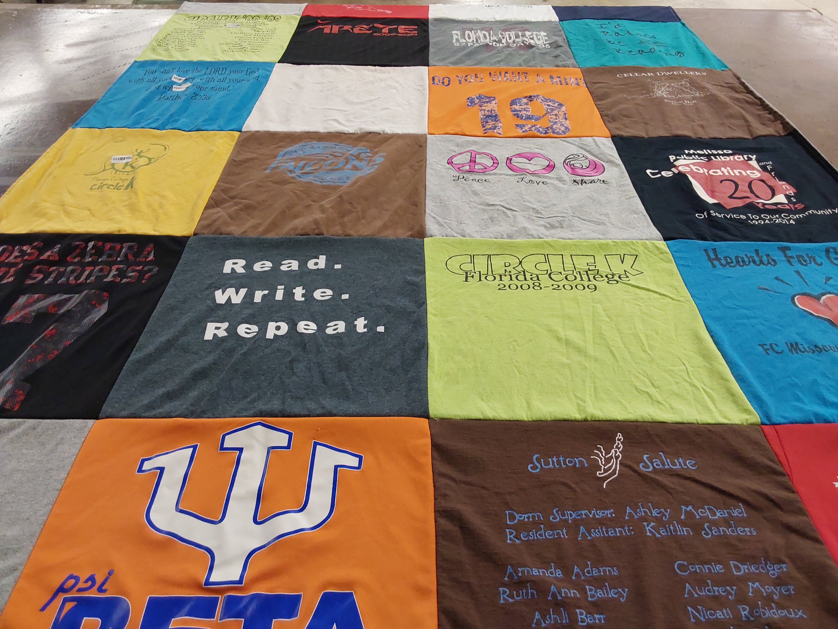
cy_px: 314
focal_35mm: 28
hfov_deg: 63.4
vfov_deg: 49.7
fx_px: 678
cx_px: 419
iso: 100
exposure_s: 1/60
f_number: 1.9
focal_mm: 2.91
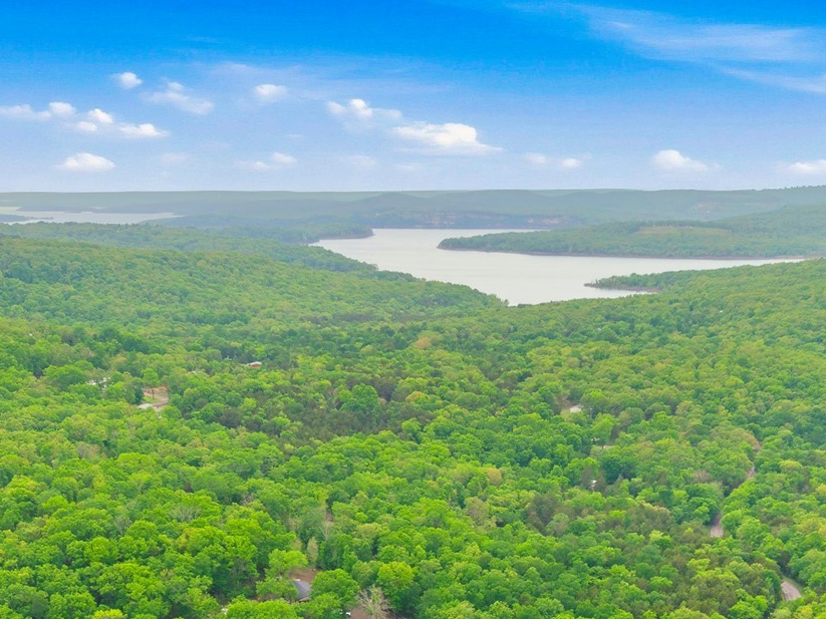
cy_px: 697
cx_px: 509
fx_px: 1336
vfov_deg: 24.2
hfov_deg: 34.2
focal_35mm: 56
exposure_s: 1/640
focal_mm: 8.7
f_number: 1.8
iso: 290
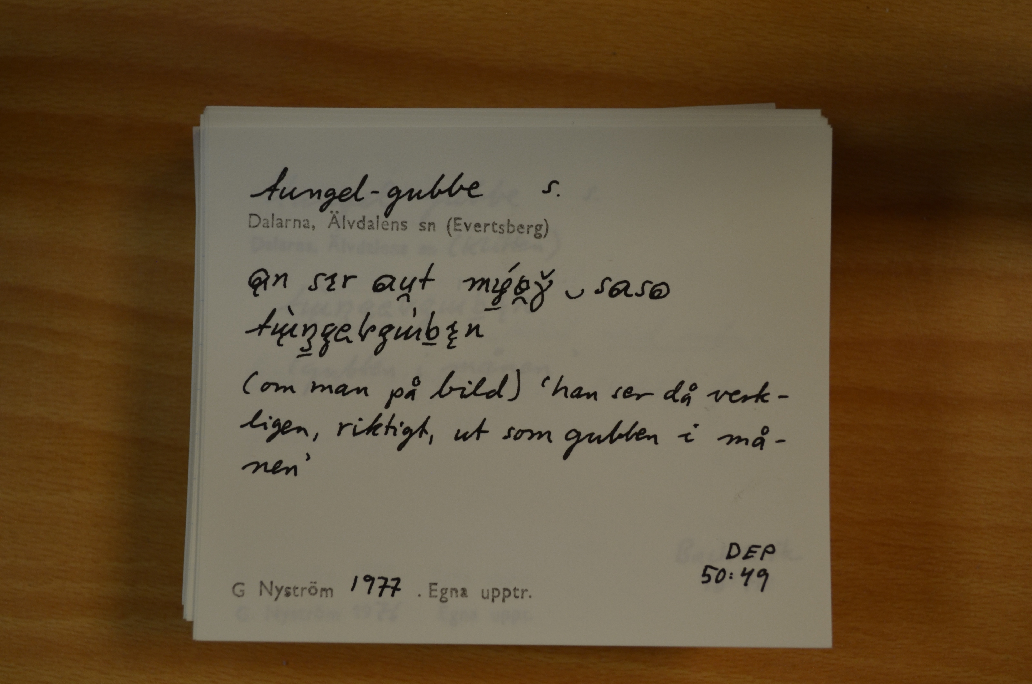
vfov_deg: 28.0
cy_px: 342
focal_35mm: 48
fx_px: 1373
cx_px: 516
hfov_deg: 41.2
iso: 400
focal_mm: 32
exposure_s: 1/60
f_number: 4.8
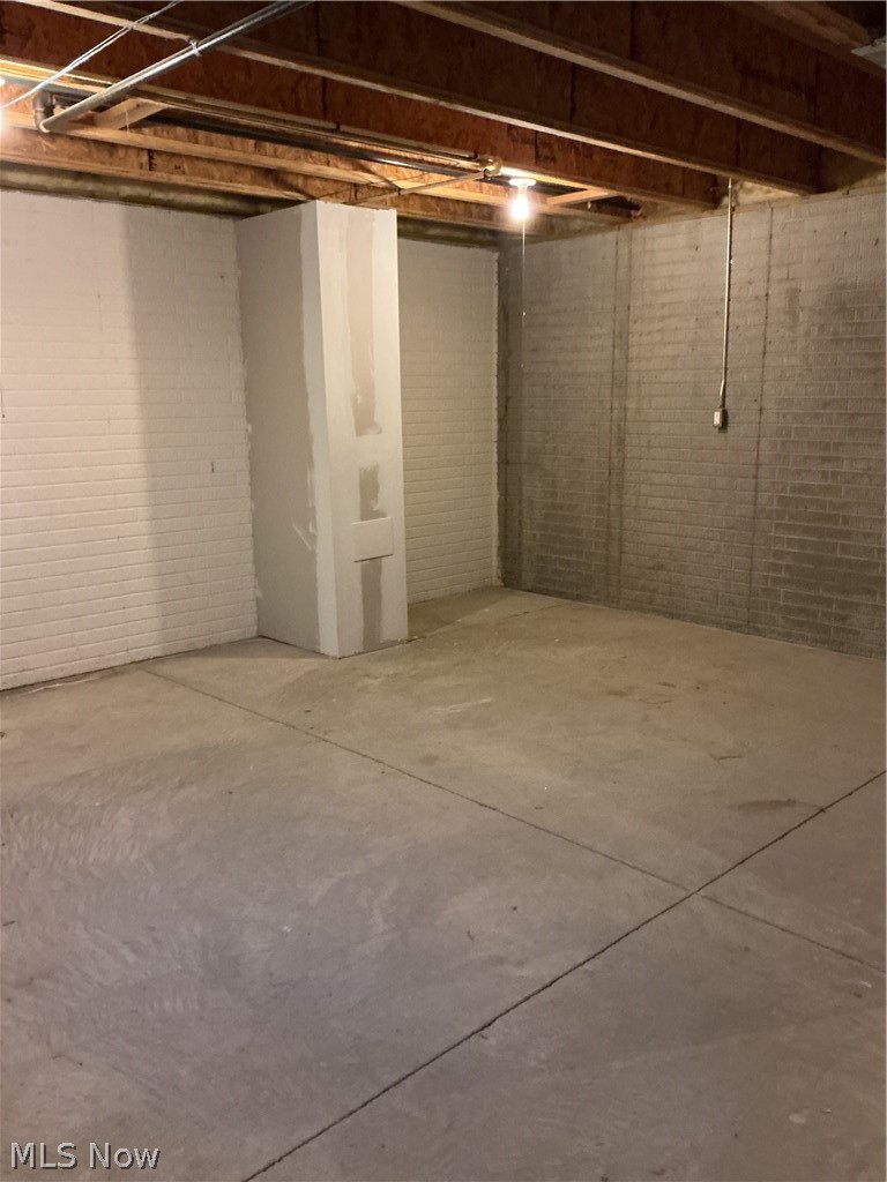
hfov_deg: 48.2
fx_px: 991
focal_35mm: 29
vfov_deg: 61.7
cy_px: 591
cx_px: 444
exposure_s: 1/30
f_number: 1.8
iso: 500
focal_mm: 3
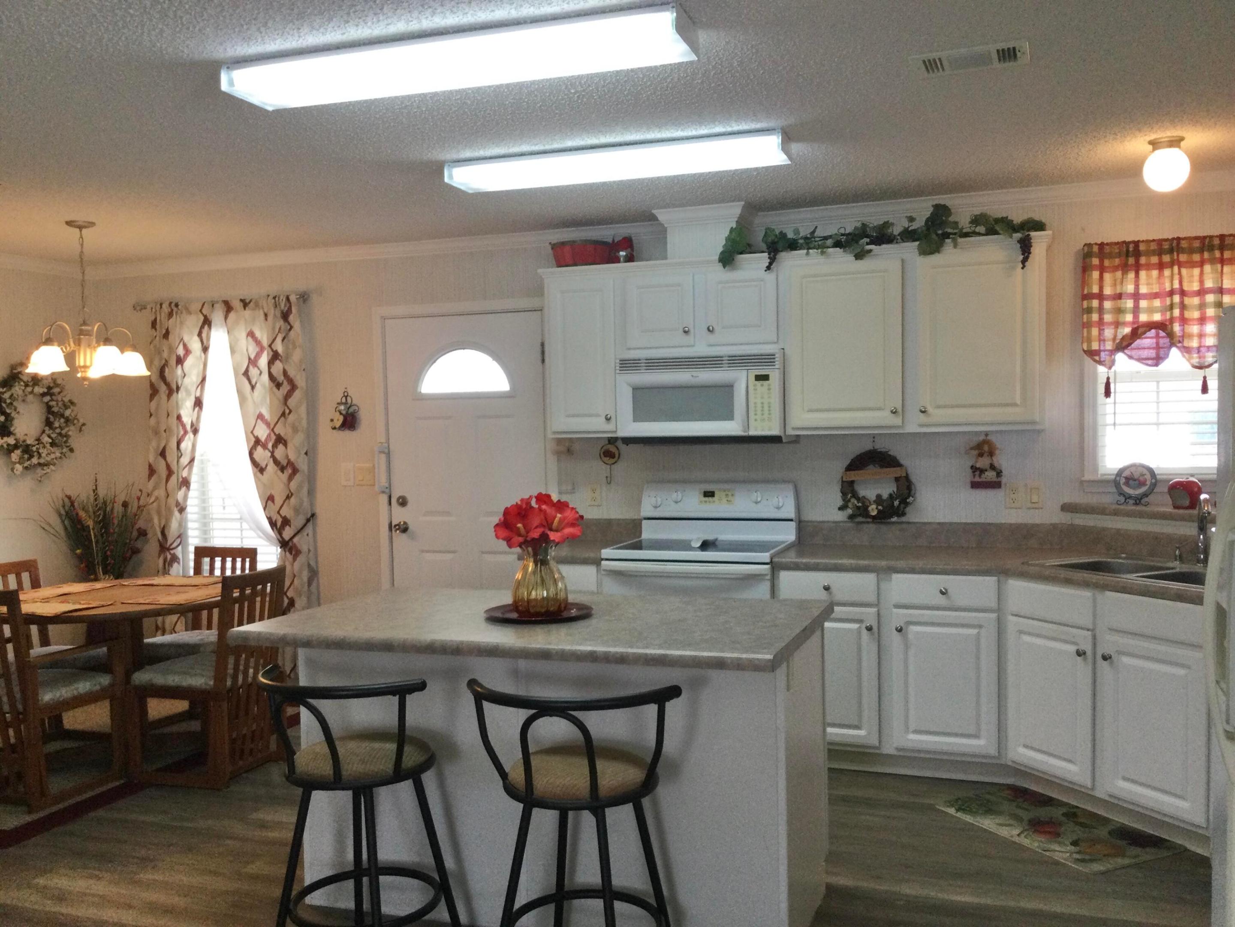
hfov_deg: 58.4
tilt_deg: -3.9
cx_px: 618
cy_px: 464
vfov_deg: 45.4
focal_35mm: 31
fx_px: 1106
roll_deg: -1.4
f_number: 2.4
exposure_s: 1/30
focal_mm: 3.3
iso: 40
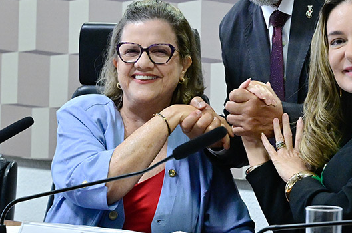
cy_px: 69
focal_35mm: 171
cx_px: 265
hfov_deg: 12.0
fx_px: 1669
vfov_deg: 8.0
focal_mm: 70
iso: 4000
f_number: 5
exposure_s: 1/200
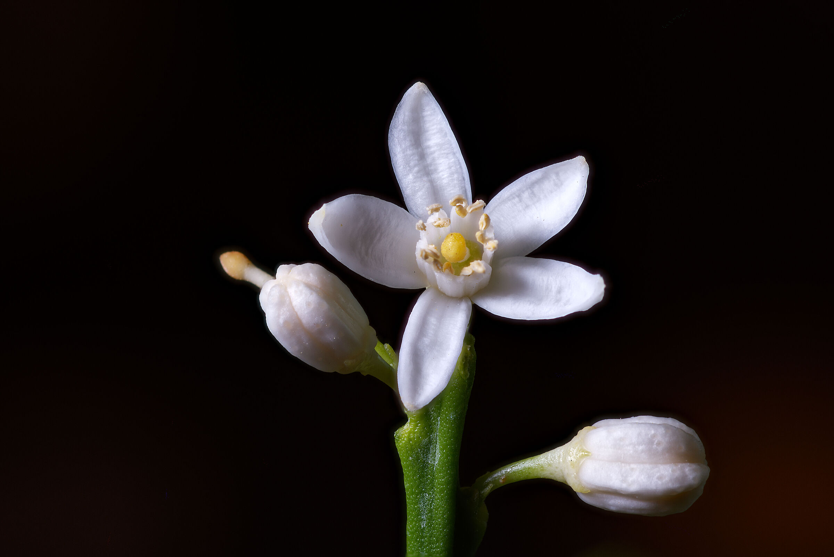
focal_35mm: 158
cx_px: 417
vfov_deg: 8.7
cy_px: 278
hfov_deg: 13.0
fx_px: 3650
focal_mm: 105
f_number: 9.5
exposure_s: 1/8
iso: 100
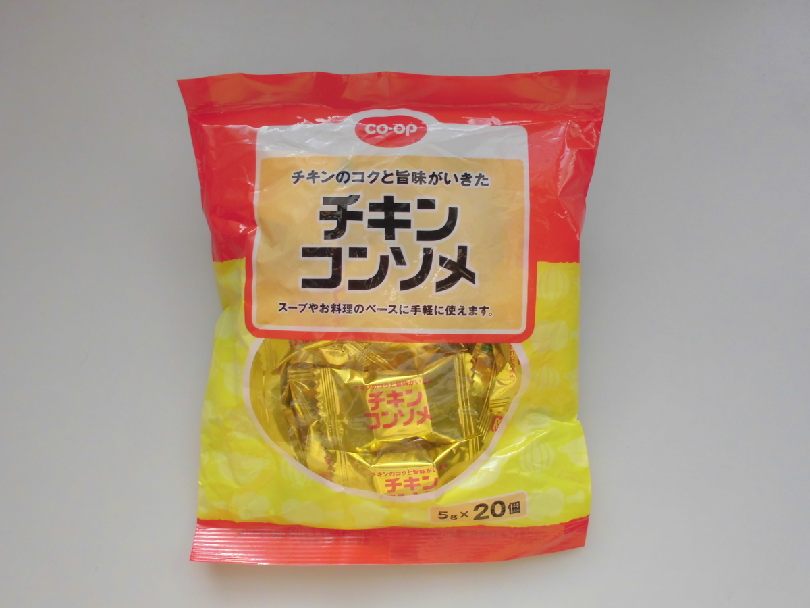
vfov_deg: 53.1
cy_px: 304
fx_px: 608
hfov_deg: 67.3
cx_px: 405
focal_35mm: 26
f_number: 3.5
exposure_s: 1/100
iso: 100
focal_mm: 4.6
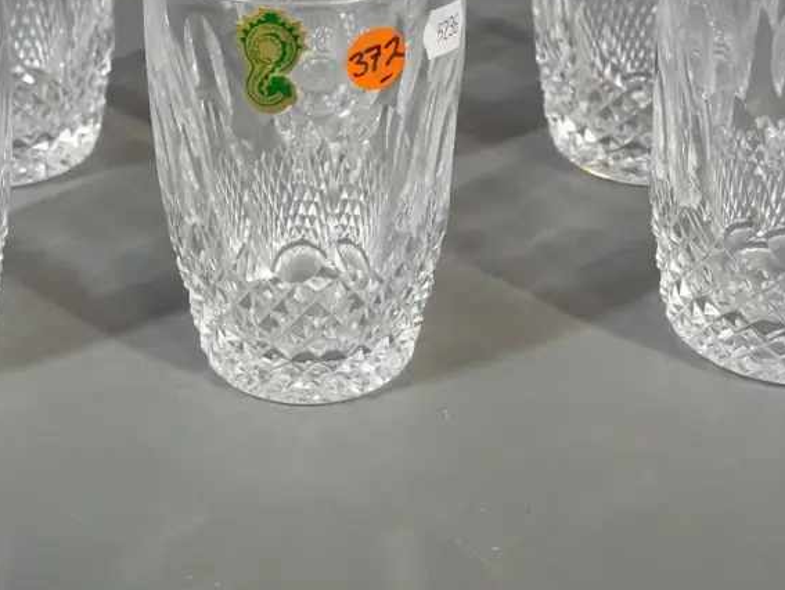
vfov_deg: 22.1
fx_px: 1475
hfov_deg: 29.7
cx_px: 325
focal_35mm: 65
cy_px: 71
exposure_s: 1/200
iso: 2500
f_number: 5
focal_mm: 18
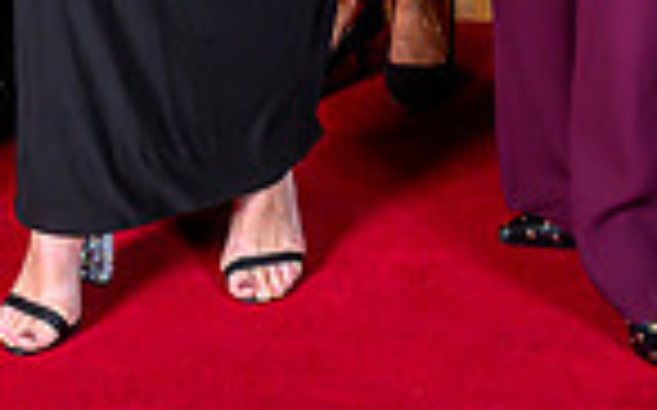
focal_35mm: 142
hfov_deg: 14.7
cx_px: 443
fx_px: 2541
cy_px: -689
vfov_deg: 8.2
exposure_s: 1/160
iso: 250
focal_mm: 24
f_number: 7.1
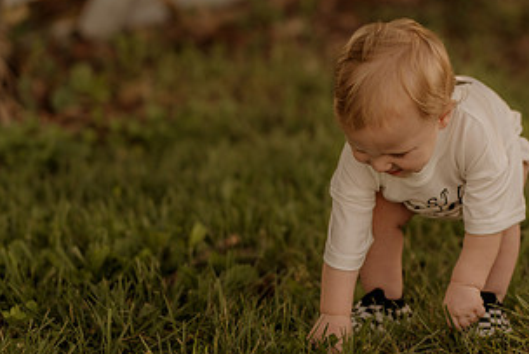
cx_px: 445
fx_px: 2382
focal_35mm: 162
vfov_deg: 8.5
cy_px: 228
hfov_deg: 12.6
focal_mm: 85
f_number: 2
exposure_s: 1/1250
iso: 250
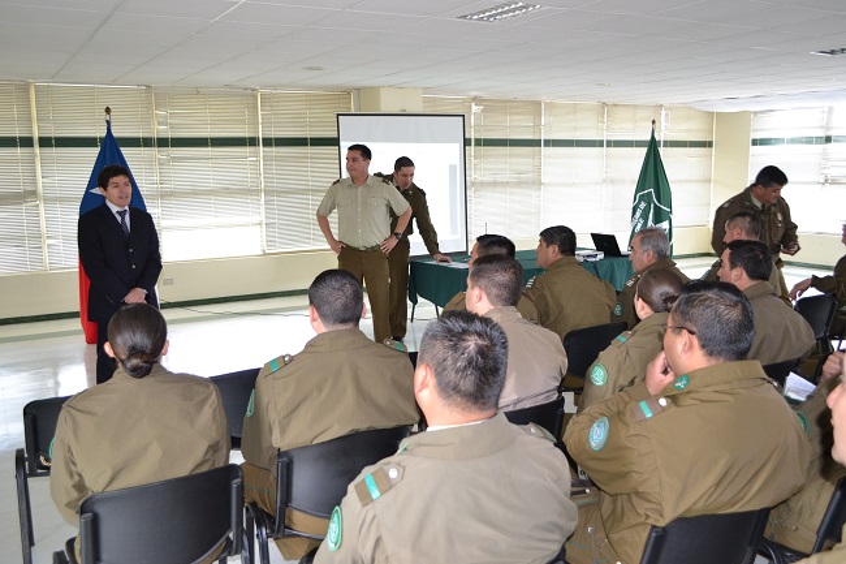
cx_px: 423
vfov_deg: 39.9
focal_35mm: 33
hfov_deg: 57.2
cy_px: 282
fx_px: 775
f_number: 3.8
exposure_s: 1/60
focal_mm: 22
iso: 1000
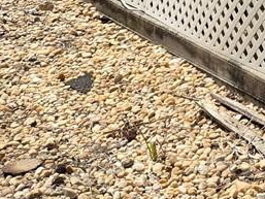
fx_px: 1095
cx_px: 565
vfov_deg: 8.7
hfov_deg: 12.0
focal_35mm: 143
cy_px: -392
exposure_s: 1/2745
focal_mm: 5.4
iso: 25
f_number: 1.8
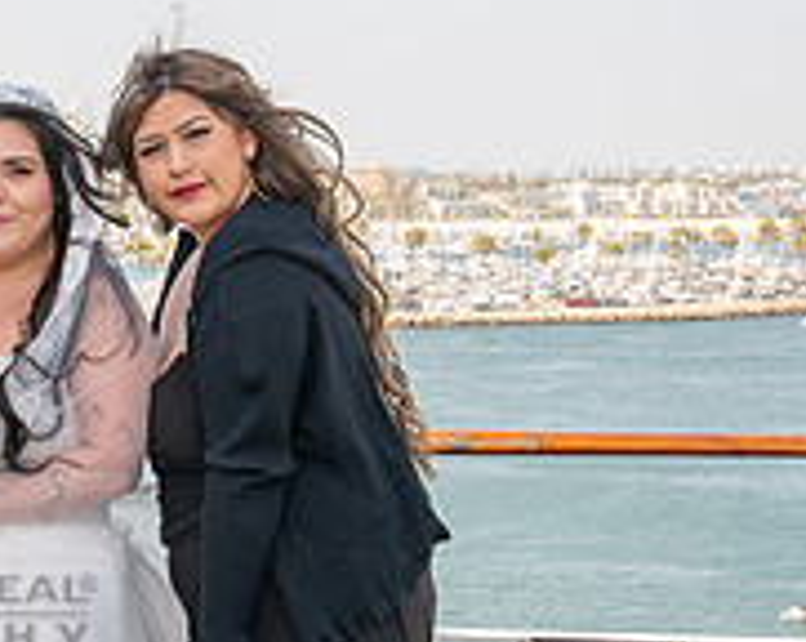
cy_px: 577
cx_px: -249
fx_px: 2404
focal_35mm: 101
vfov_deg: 15.0
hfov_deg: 17.8
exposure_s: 1/200
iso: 200
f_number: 9
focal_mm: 33.5
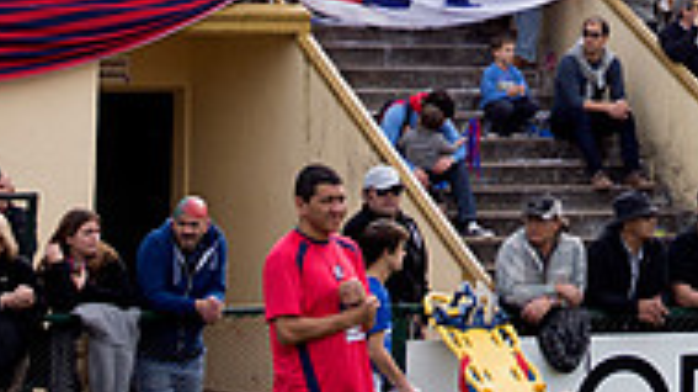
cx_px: 657
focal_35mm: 183
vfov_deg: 6.5
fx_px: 3385
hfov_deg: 11.7
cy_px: -272
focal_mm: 38
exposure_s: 1/800
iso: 250
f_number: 4
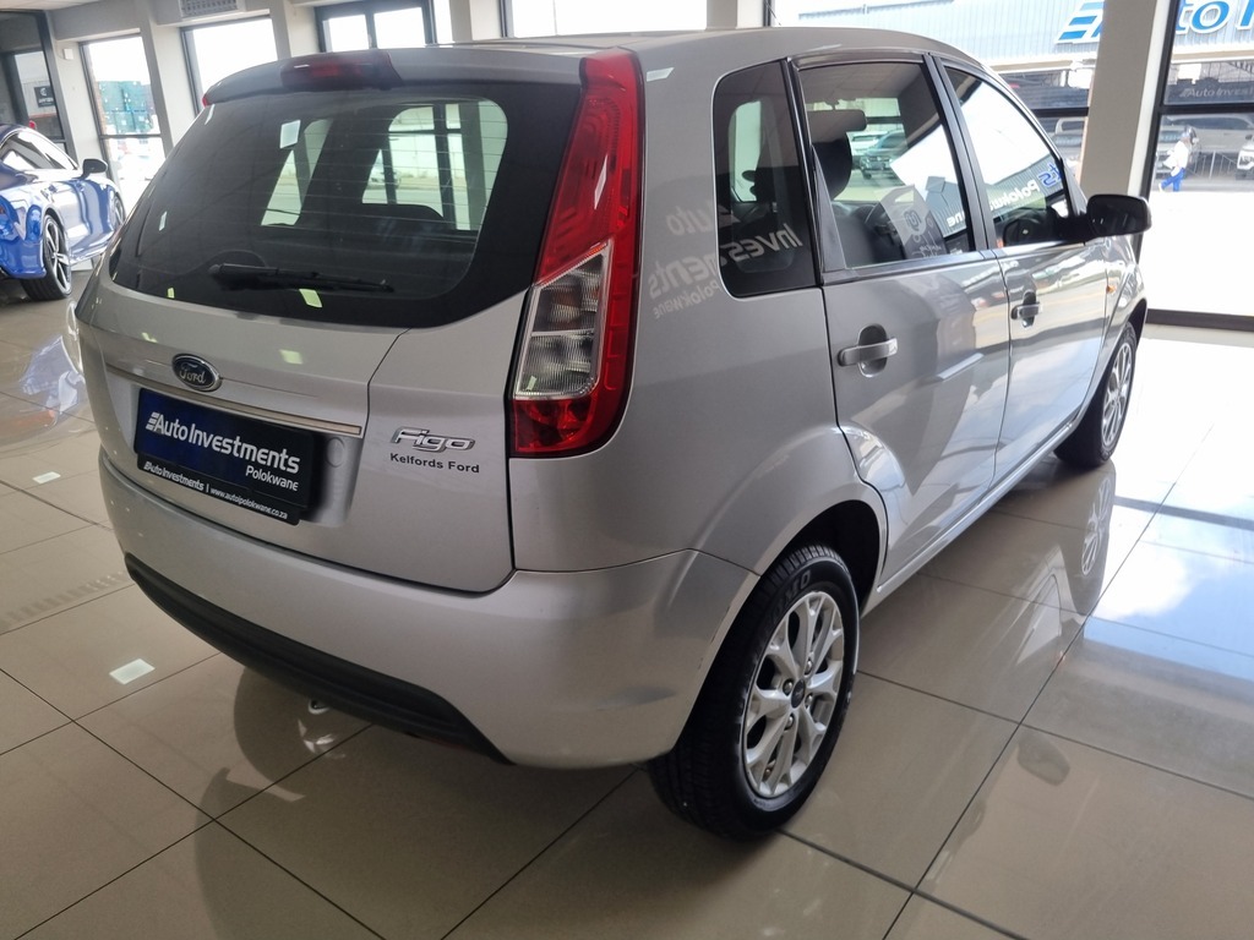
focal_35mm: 26
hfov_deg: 67.3
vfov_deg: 53.1
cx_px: 627
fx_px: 942
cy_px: 470
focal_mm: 5.4
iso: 50
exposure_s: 1/153
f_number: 1.8
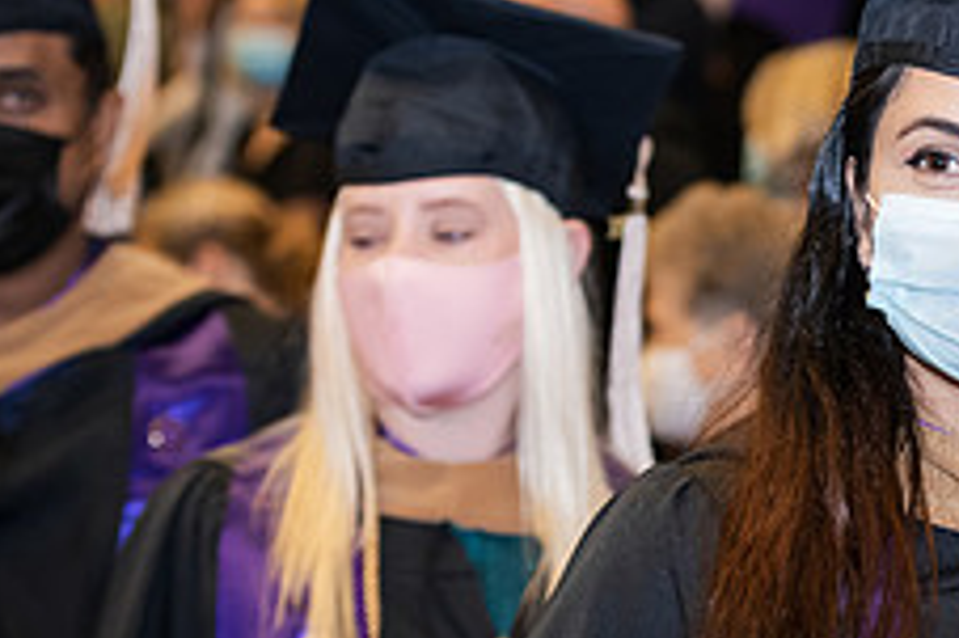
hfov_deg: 11.3
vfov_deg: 7.7
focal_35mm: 179
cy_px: 408
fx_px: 4765
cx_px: 1035
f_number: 4
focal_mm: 70
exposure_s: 1/200
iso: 2000
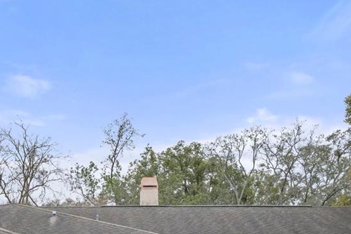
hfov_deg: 37.6
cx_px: 104
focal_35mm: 52
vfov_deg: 24.0
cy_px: 268
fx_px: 507
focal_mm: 12
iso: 320
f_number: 8
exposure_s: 1/320
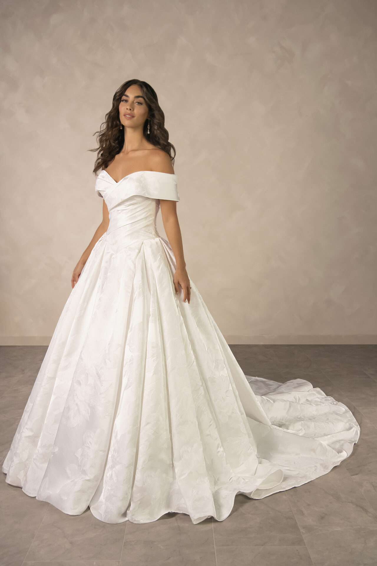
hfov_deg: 41.1
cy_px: 283
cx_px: 188
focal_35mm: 32
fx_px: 503
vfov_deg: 58.7
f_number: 6.3
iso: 1600
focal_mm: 32
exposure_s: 1/200
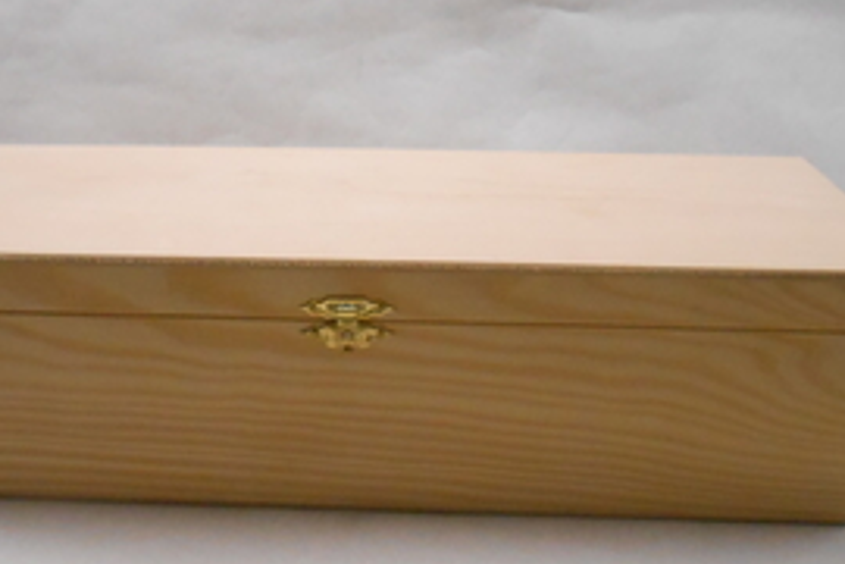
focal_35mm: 40
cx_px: 332
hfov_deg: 48.1
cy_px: 382
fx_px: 939
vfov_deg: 33.1
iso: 640
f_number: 3.5
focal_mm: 4.6
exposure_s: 1/125
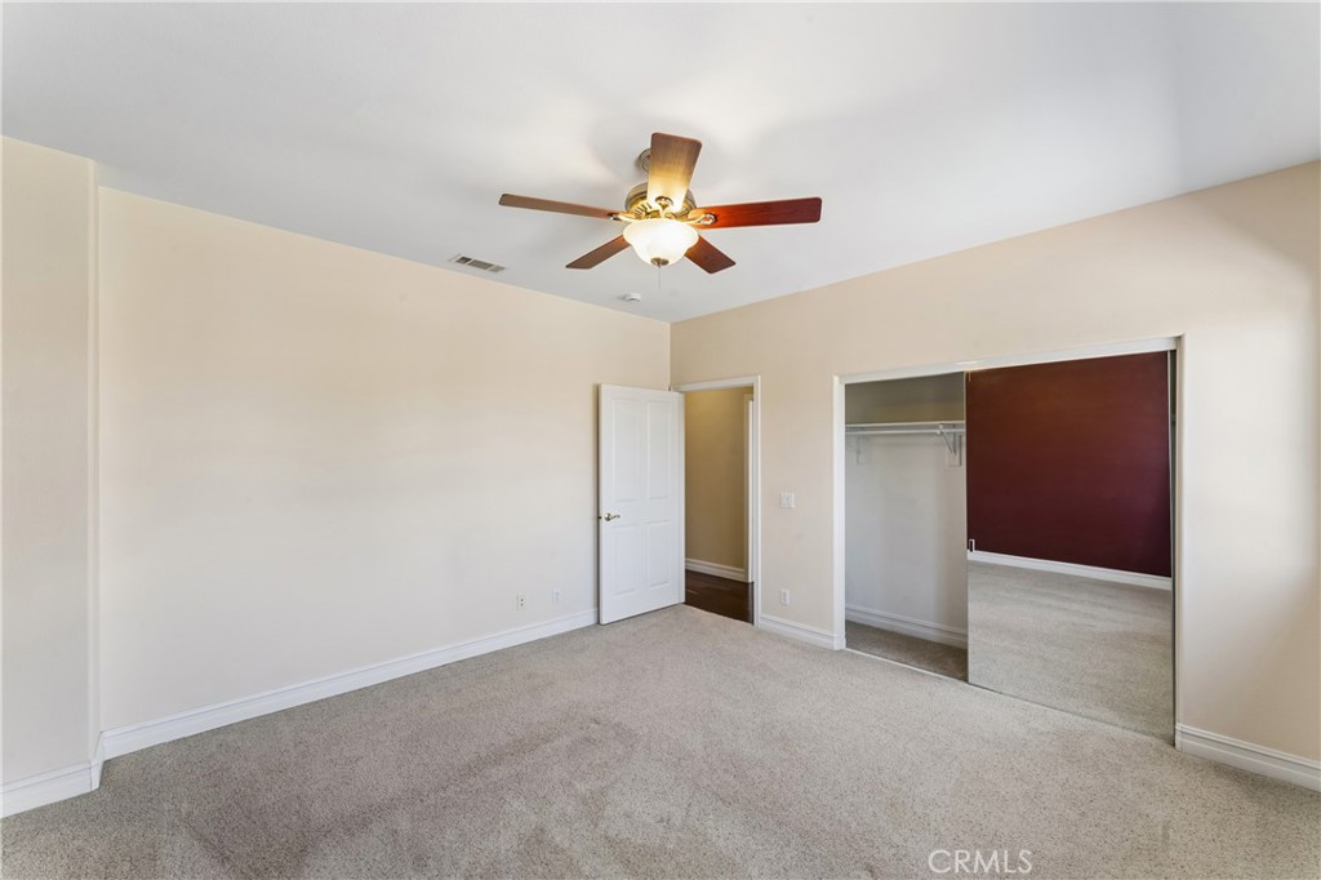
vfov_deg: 81.2
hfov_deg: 104.3
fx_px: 514
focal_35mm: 14
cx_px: 660
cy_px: 440
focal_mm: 14
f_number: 13
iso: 100
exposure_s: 2
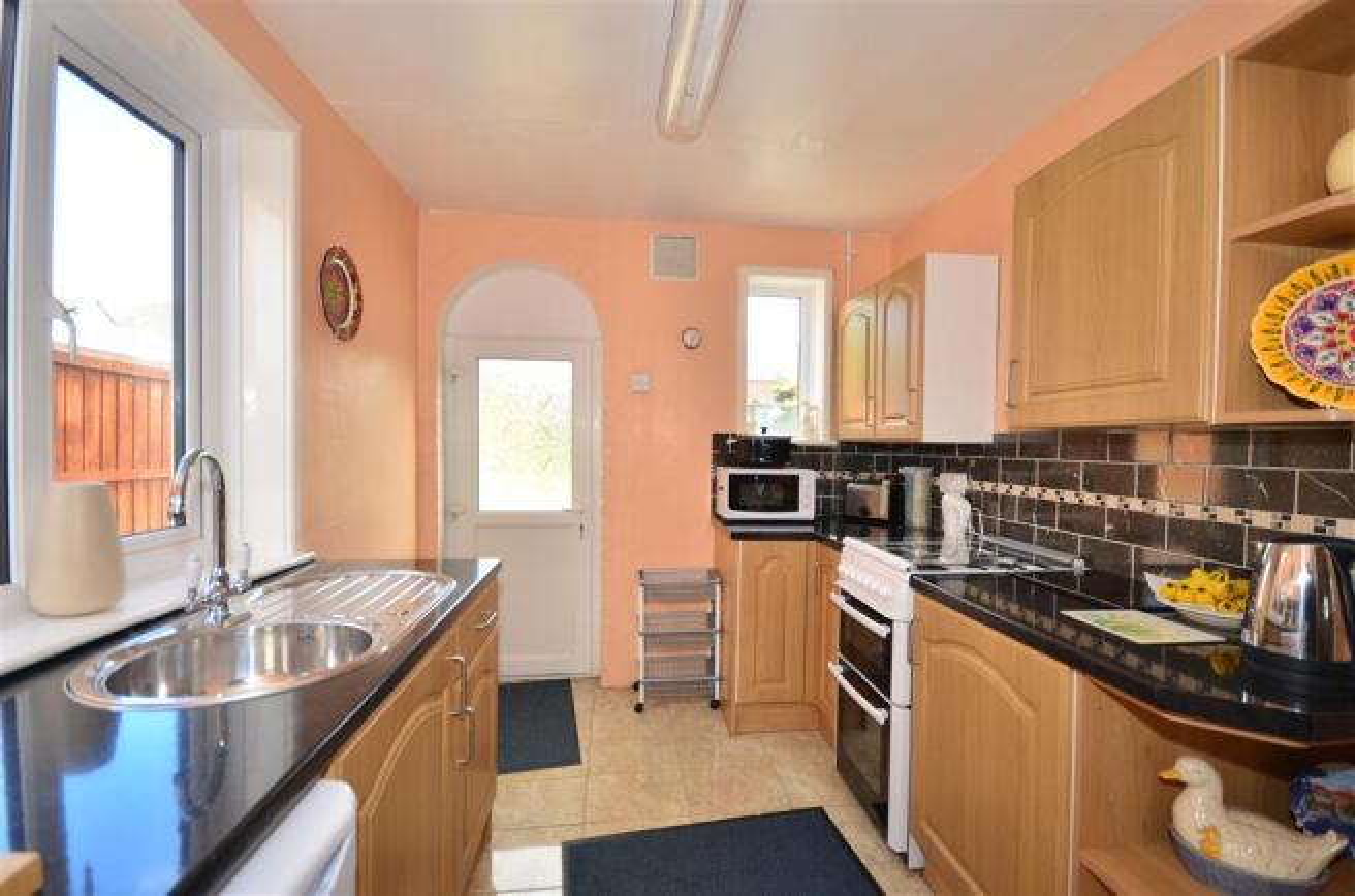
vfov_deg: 77.0
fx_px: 563
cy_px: 448
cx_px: 678
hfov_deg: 100.5
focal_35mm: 15
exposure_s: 1/40
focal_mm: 10
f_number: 5
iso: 200
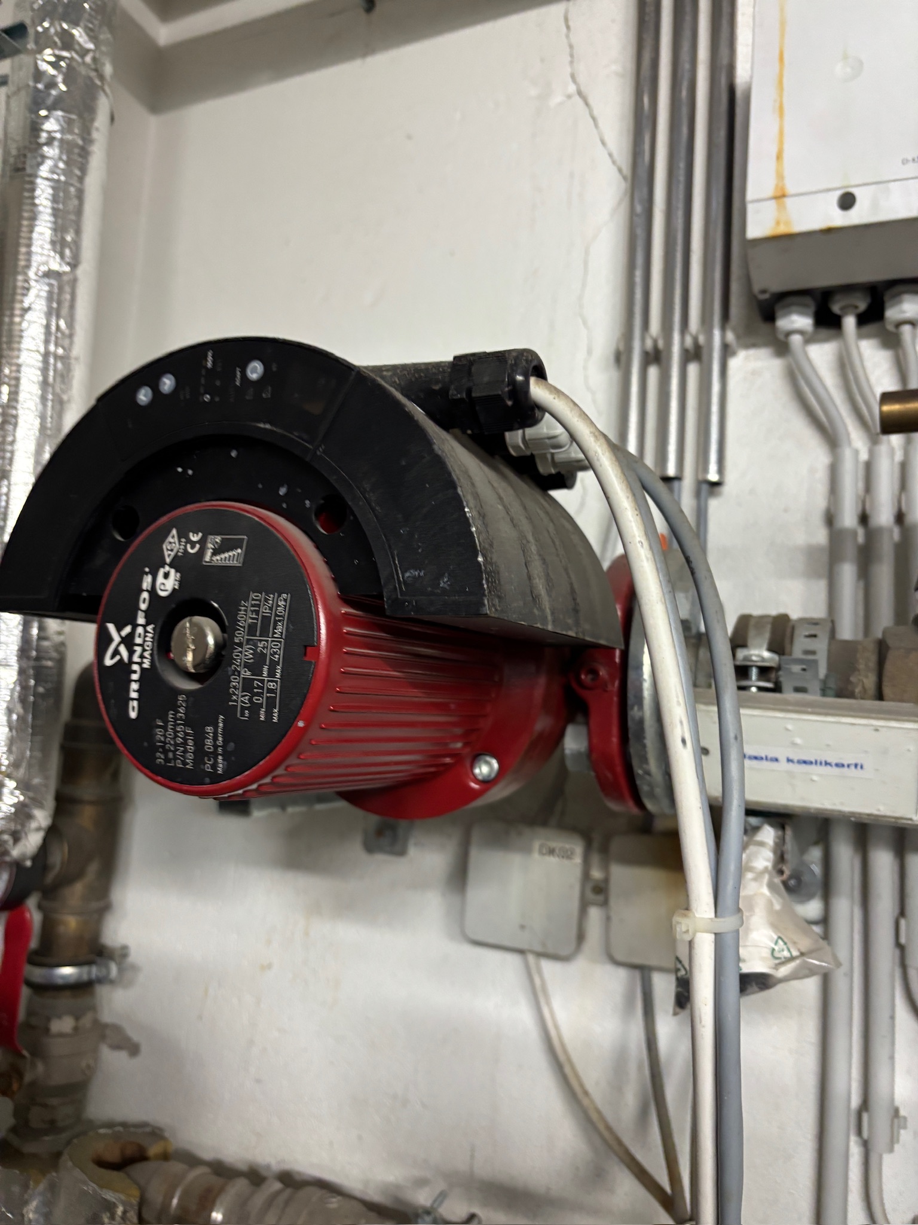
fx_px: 919
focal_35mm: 26
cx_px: 459
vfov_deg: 67.3
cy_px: 612
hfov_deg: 53.1
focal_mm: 5.96
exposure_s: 1/50
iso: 320
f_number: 1.6
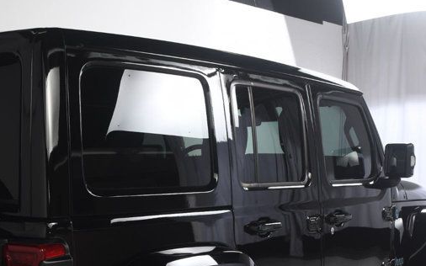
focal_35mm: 68
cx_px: 134
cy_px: 245
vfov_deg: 18.8
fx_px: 789
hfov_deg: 29.9
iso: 100
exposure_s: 1/160
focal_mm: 22
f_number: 8
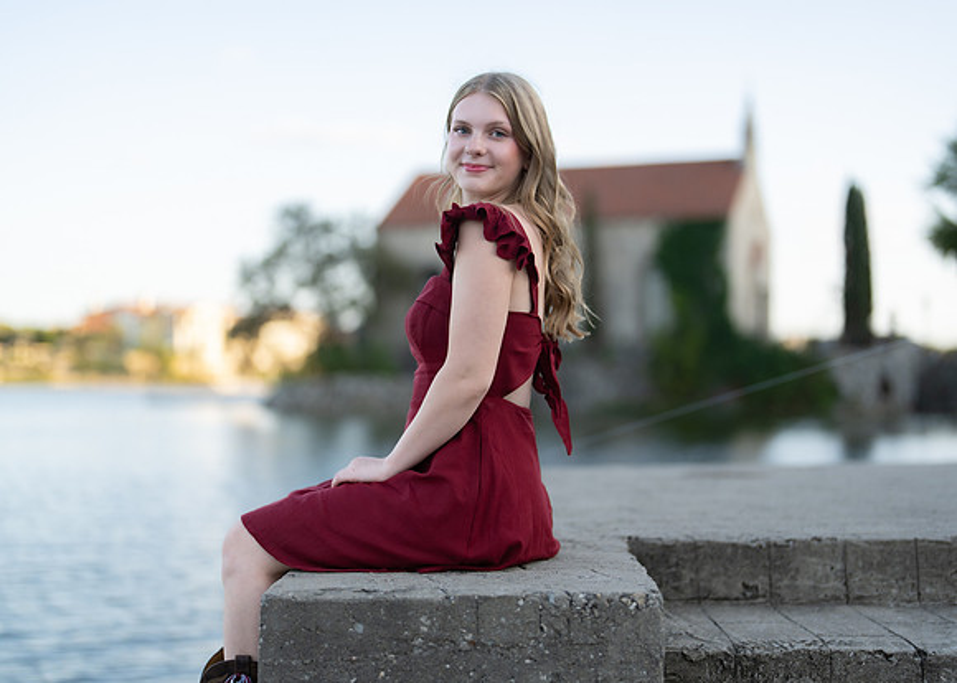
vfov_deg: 26.3
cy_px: 342
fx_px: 1459
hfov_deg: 36.3
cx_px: 478
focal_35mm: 54
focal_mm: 50
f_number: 1.2
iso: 100
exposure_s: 1/1600
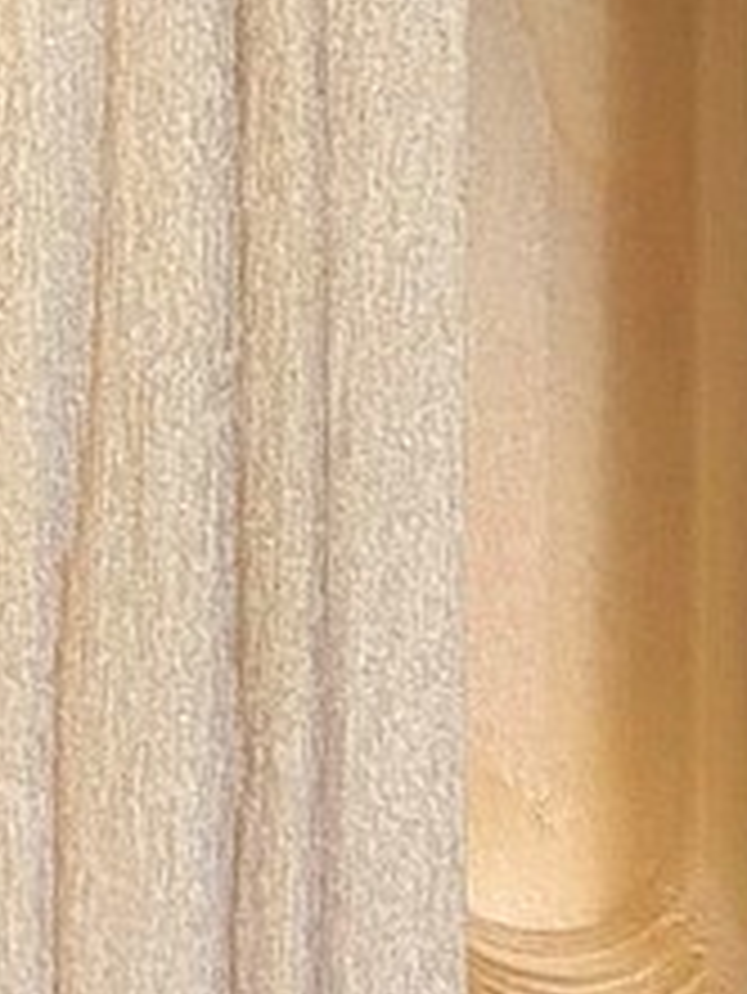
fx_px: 4772
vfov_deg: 11.3
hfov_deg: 8.7
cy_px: -573
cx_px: -410
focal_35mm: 166
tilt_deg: -9.4
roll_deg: +0.0
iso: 100
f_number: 1.8
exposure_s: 1/60
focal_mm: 4.25
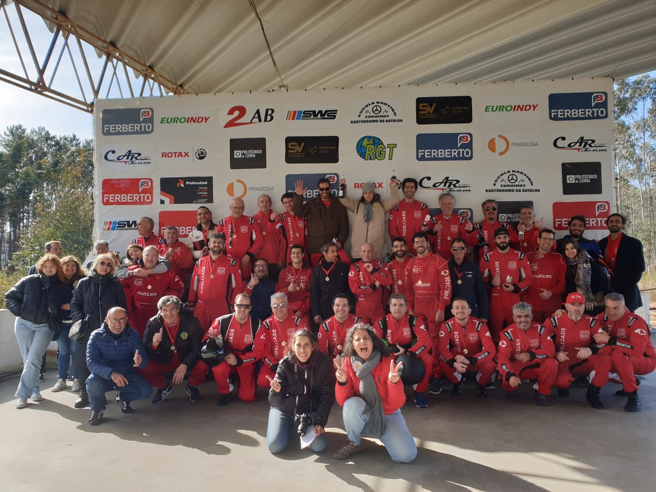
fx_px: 493
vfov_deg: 53.1
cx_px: 328
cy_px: 246
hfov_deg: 67.3
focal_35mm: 26
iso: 50
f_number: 2.4
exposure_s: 1/484
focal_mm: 4.3
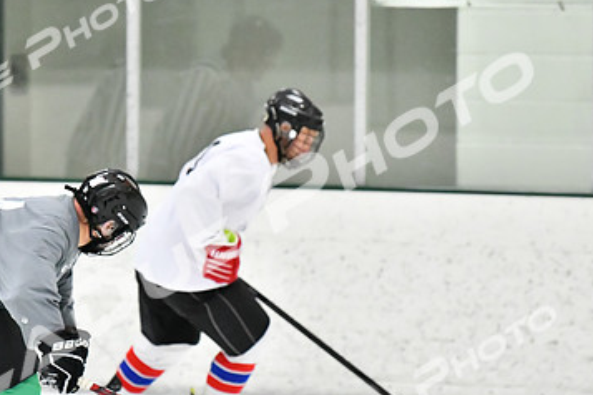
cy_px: 258
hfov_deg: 6.5
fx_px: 5221
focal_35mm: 317
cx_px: 169
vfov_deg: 4.3
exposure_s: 1/1600
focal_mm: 130
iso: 6400
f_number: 2.8
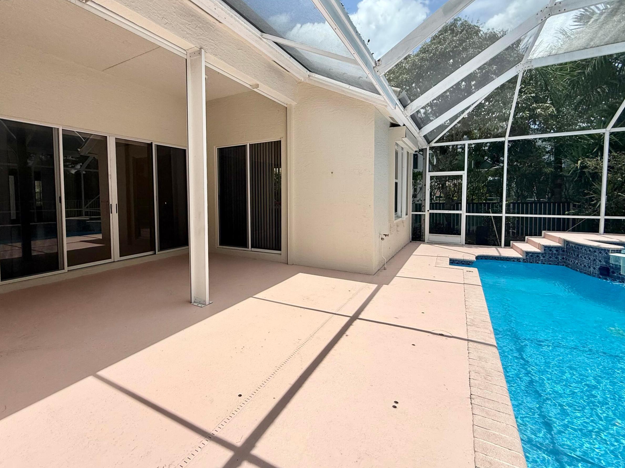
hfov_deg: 90.5
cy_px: 212
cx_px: 269
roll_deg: +0.4
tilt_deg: -2.6
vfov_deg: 74.5
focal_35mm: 17
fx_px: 307
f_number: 2.2
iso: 50
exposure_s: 1/1259
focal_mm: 2.22
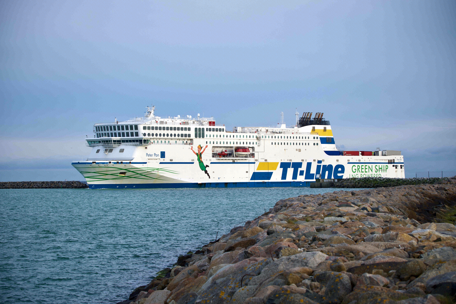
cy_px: 152
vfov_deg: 13.0
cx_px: 228
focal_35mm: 105
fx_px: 1330
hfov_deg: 19.5
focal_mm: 70
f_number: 5
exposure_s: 1/500
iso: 125
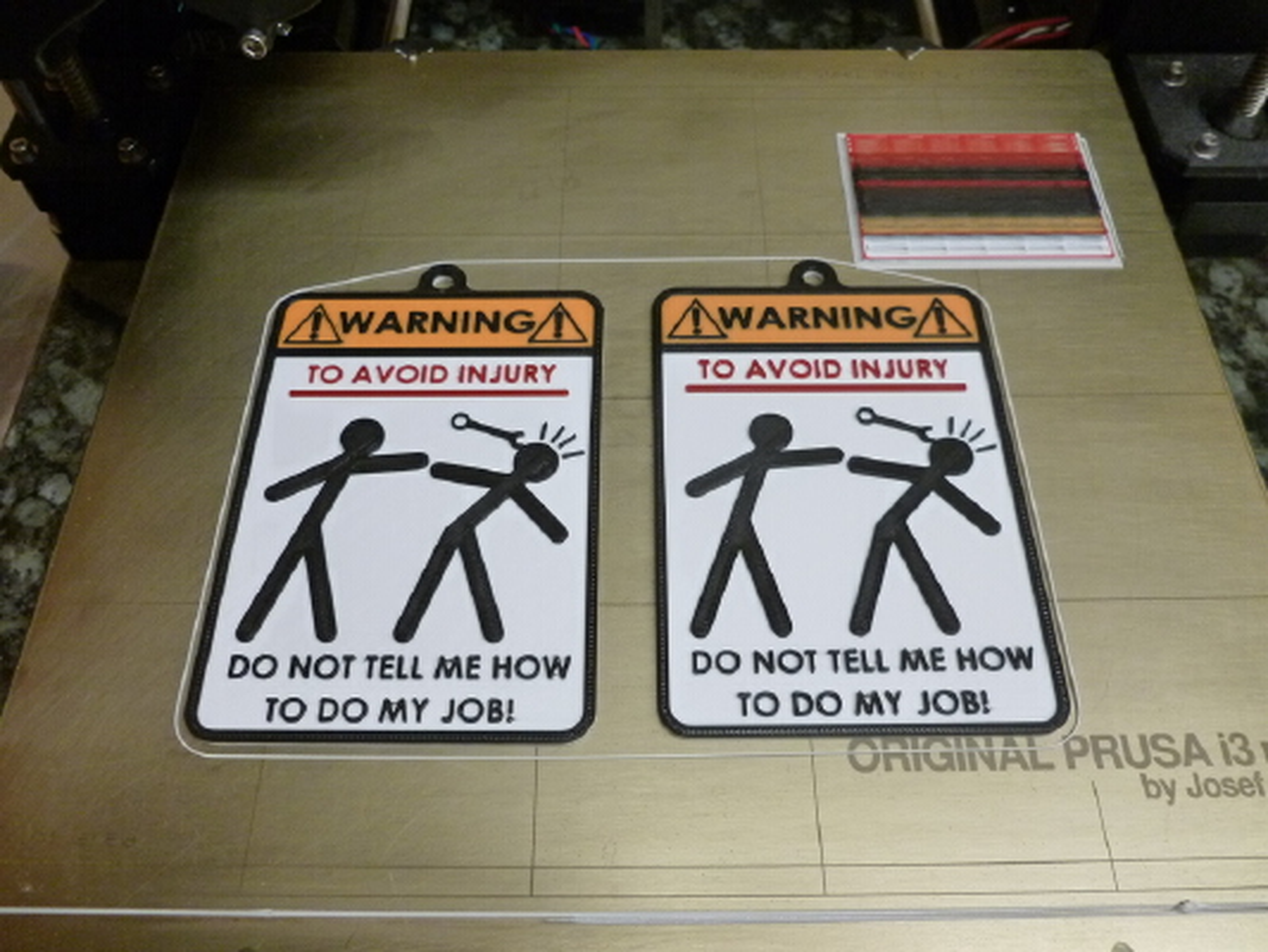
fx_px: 1026
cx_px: 634
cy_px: 476
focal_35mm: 28
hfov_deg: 63.4
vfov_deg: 49.8
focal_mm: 5
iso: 250
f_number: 3.3
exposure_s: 1/60
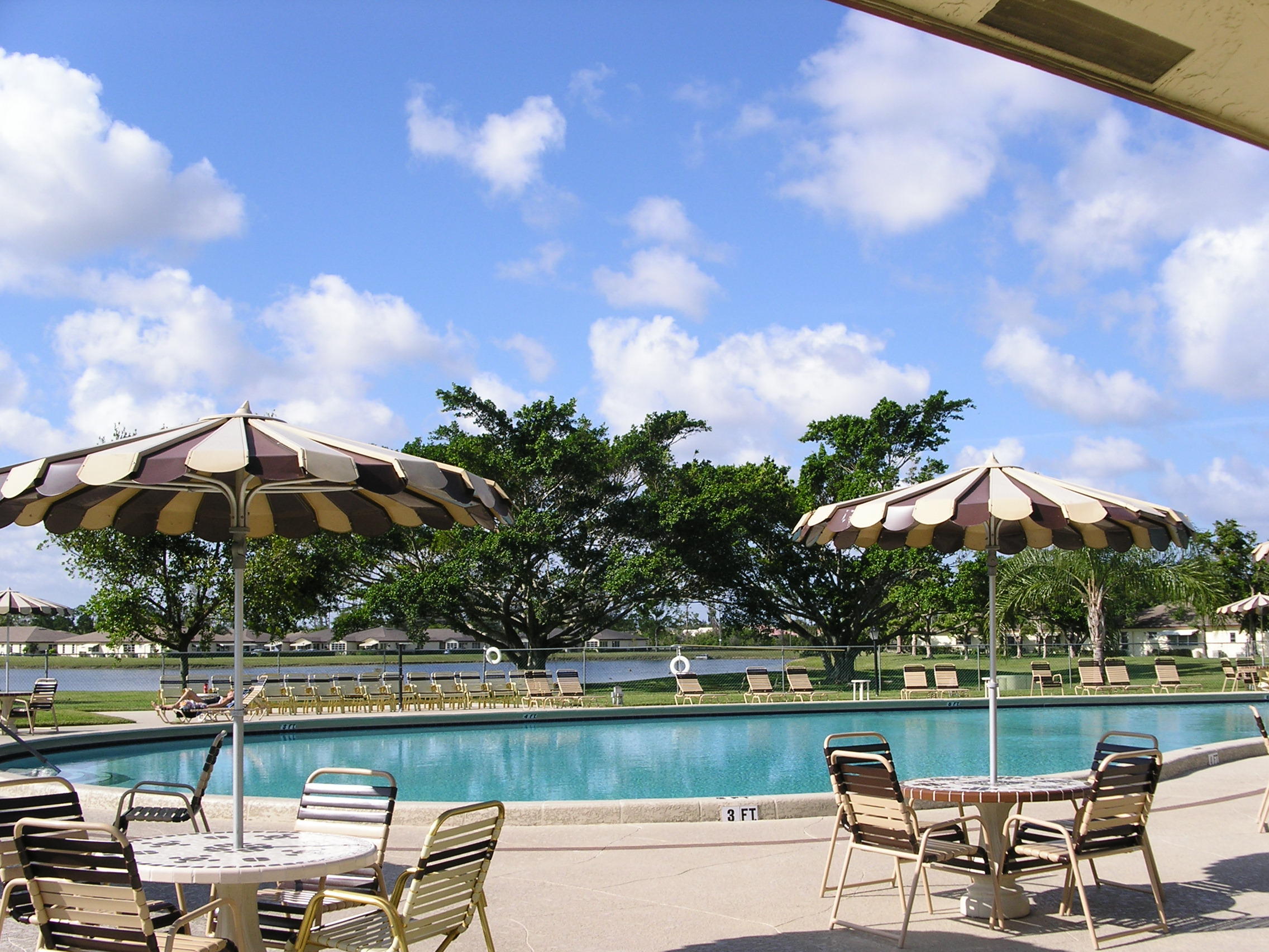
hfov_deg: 49.0
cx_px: 634
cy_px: 476
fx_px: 1393
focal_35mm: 38
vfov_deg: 37.7
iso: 100
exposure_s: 1/500
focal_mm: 7.8
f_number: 5.6
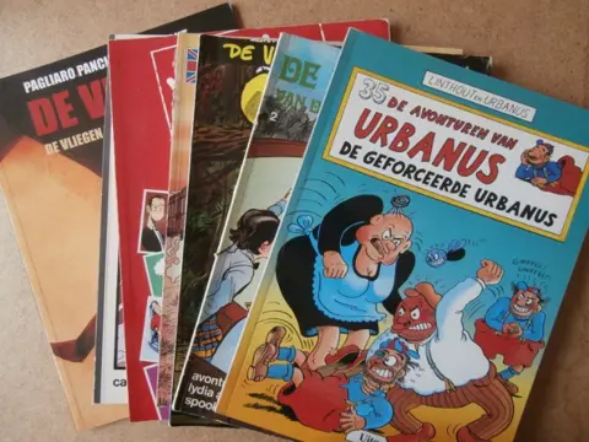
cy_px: 221
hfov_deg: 71.6
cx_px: 294
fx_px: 408
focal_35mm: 24
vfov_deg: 56.8
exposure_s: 1/50
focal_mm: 4.2
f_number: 3
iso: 100
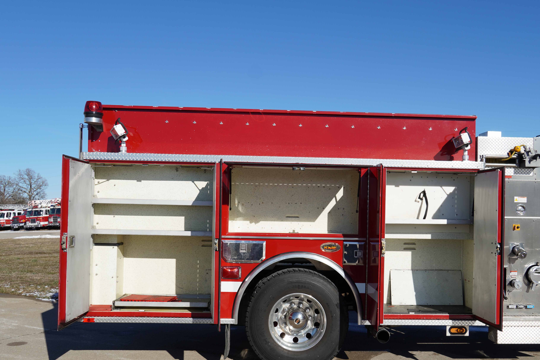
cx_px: 300
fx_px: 540
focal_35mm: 36
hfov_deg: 53.0
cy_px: 204
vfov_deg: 36.8
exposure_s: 1/500
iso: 100
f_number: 7.1
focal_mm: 20
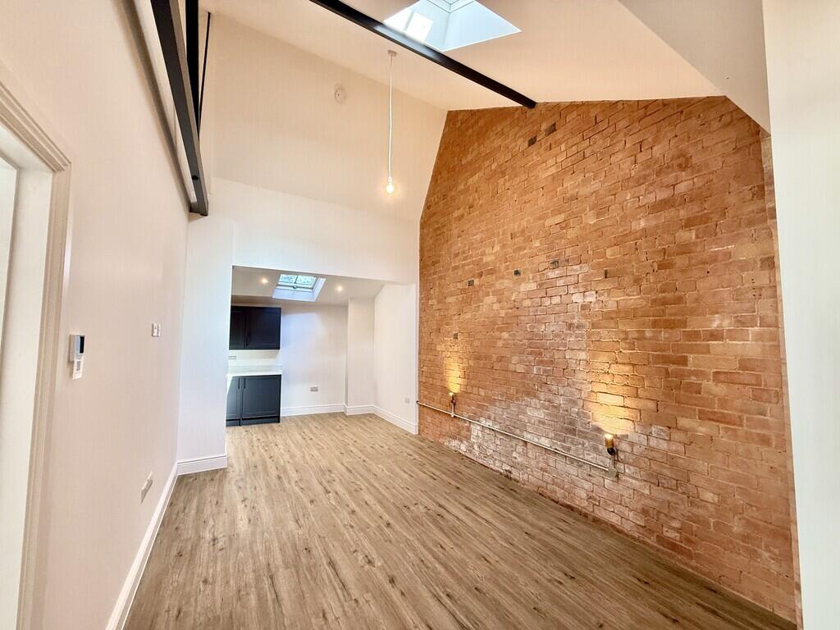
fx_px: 340
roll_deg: -0.3
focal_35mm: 14
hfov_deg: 102.1
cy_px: 315
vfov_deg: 85.7
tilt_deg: +4.7
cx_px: 420
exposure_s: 1/100
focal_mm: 2.22
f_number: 2.2
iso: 200
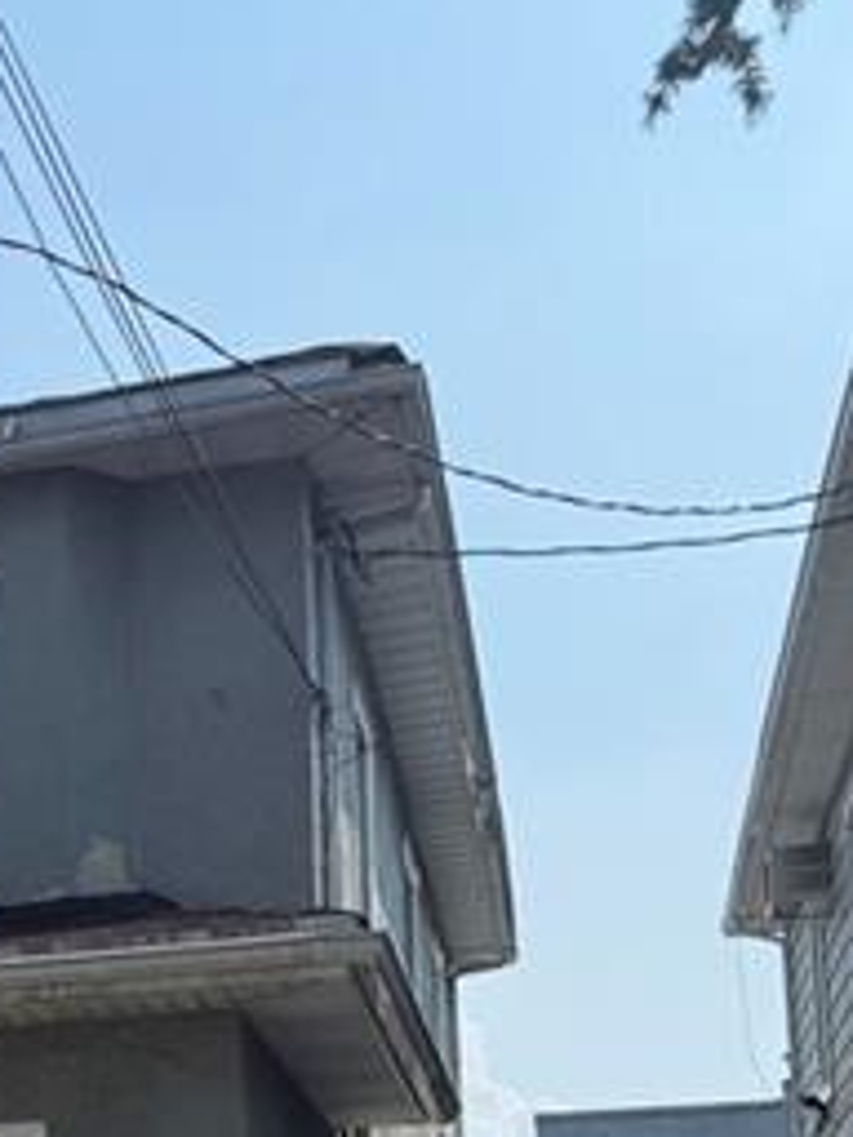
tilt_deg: +5.4
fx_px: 2366
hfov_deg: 19.1
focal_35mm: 72
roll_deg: +0.5
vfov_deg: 25.1
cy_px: 1257
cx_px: -209
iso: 80
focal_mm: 6.76
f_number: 1.78
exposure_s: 1/6173
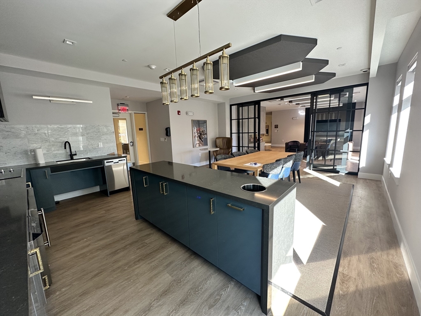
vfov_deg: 85.7
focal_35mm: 14
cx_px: 210
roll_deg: +1.4
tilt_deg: -9.0
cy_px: 158
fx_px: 170
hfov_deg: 102.1
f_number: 2.2
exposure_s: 1/99
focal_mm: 2.22
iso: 125
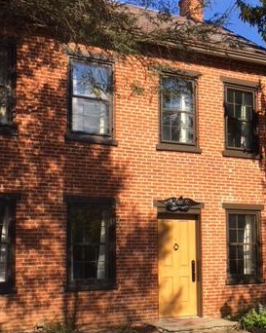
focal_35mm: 53
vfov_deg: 35.1
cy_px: 214
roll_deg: +1.5
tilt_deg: +5.5
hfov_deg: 28.3
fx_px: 522
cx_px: 192
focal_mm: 4.15
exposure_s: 1/962
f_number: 2.2
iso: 25
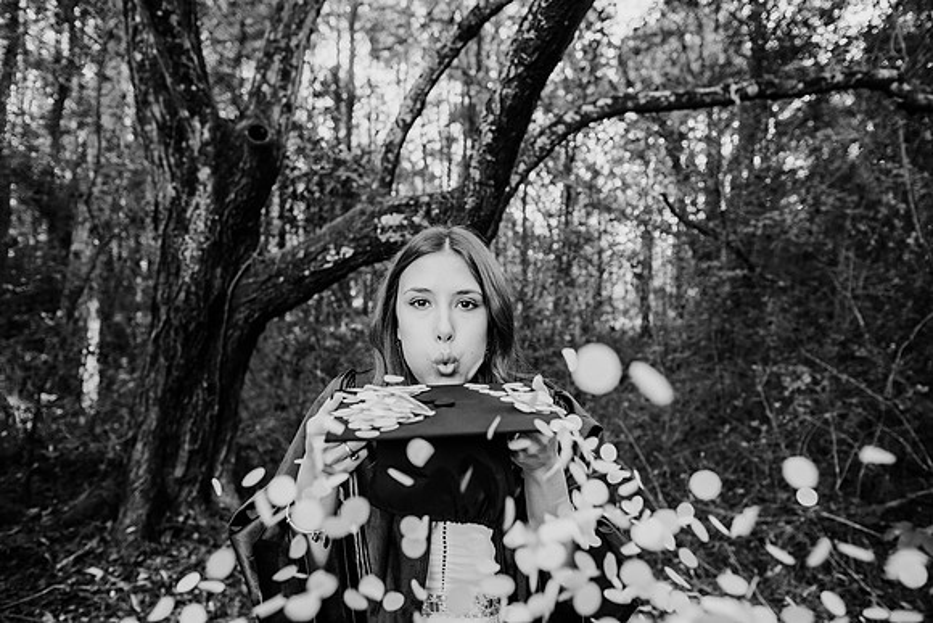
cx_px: 466
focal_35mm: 24
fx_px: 622
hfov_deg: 73.7
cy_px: 312
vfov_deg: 53.2
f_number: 2.8
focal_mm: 24
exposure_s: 1/200
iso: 250
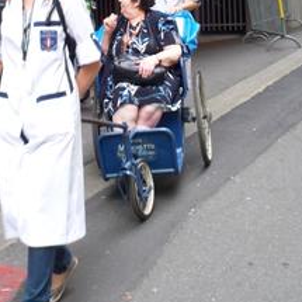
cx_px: 139
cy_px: 18
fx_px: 790
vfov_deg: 21.1
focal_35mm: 80
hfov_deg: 21.6
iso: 80
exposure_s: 1/60
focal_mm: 7.9
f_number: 3.4
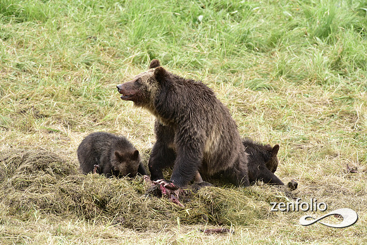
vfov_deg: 1.6
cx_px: 184
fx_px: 8667
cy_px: 122
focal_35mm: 850
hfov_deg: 2.4
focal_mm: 850
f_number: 7.1
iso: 1000
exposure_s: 1/500
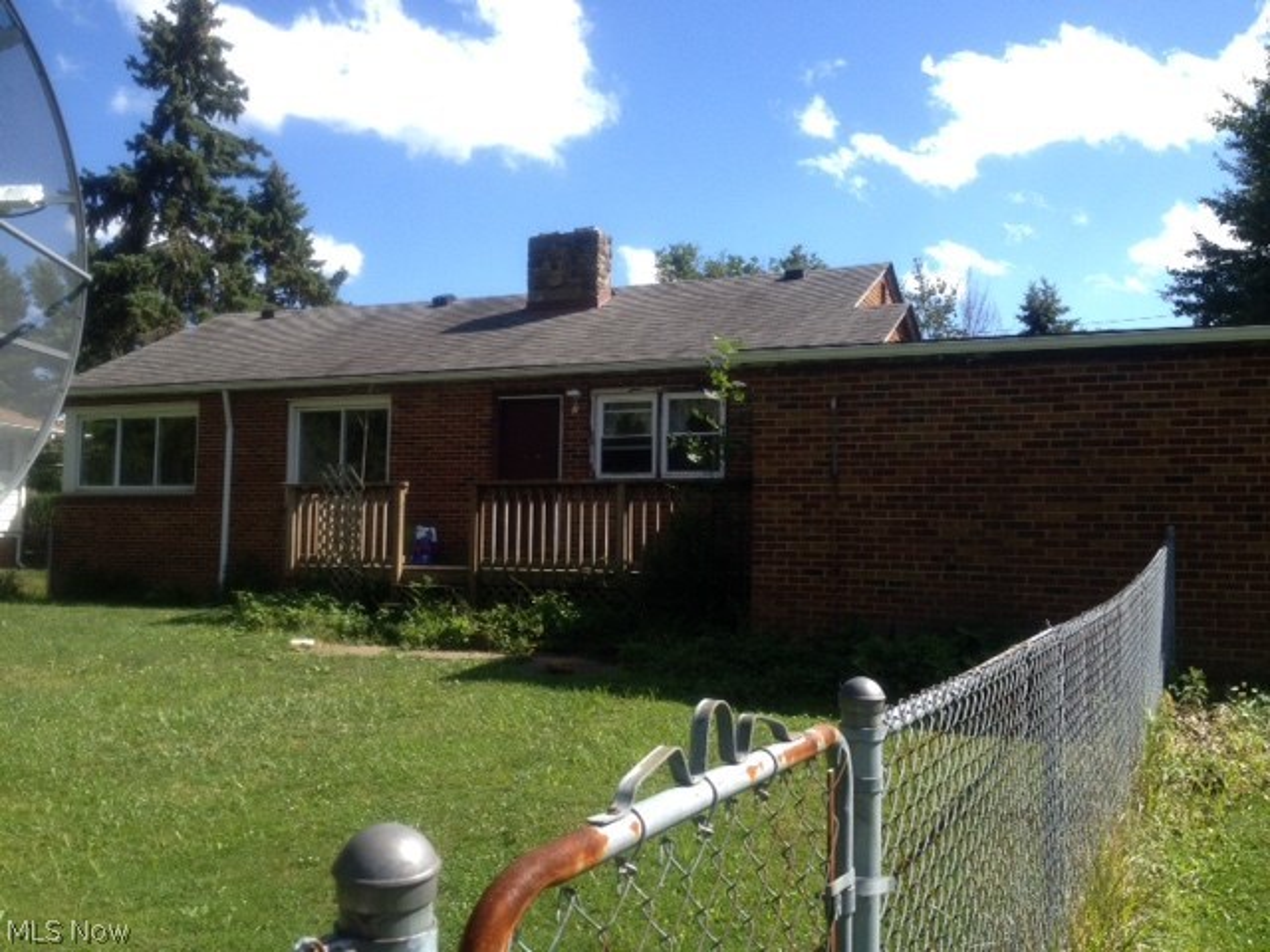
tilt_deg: +3.7
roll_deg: +0.5
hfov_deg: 52.6
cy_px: 476
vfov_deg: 40.7
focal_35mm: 35
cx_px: 635
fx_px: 1284
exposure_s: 1/1151
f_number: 2.4
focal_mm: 4.28
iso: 64
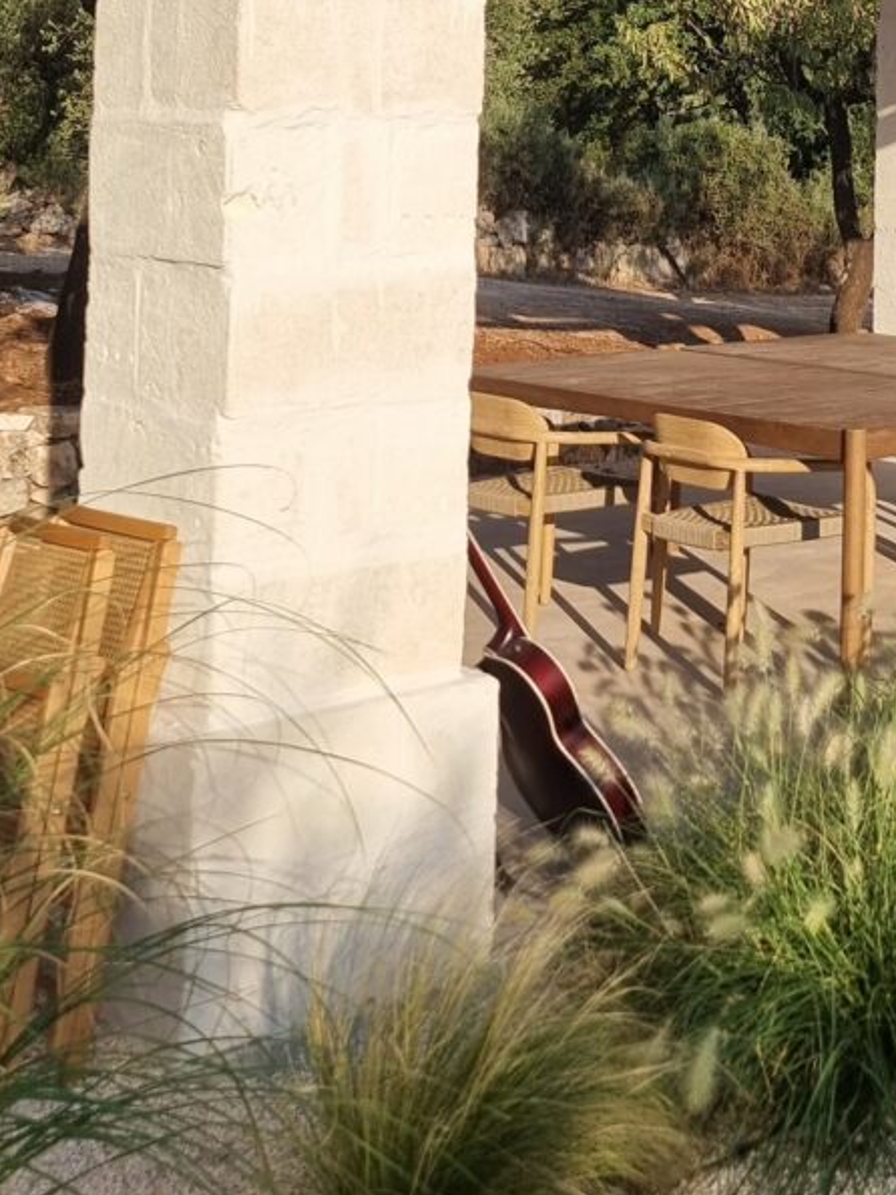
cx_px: 1013
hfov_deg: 22.2
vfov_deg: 29.2
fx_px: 2141
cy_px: -2
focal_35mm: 62
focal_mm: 6.7
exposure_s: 1/1088
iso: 50
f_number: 1.8
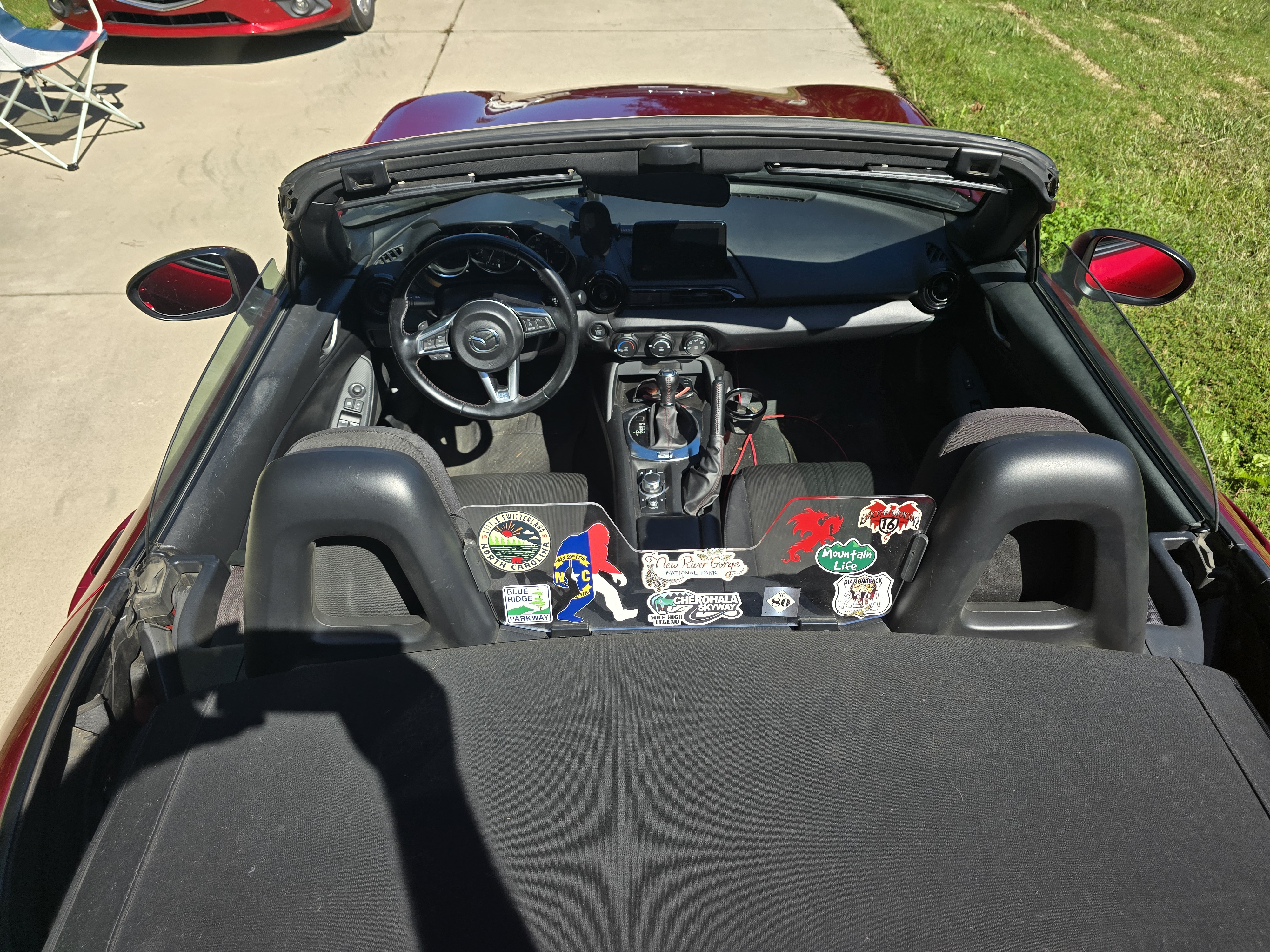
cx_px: 635
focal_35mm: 23
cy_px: 476
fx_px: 844
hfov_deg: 73.9
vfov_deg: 58.9
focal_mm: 6.3
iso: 12
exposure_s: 1/421
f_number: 1.7
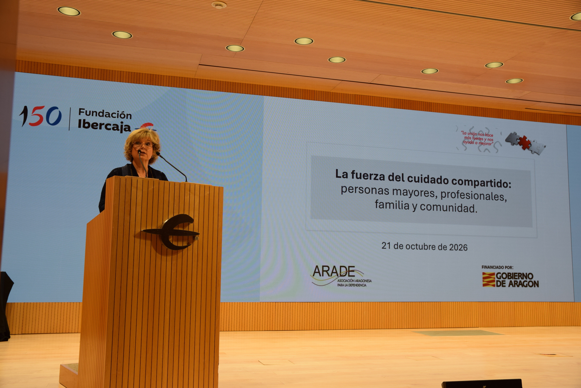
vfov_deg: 36.9
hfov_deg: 53.1
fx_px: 581
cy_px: 194
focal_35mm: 36
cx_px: 290
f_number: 5.6
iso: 400
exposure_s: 1/125
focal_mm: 24
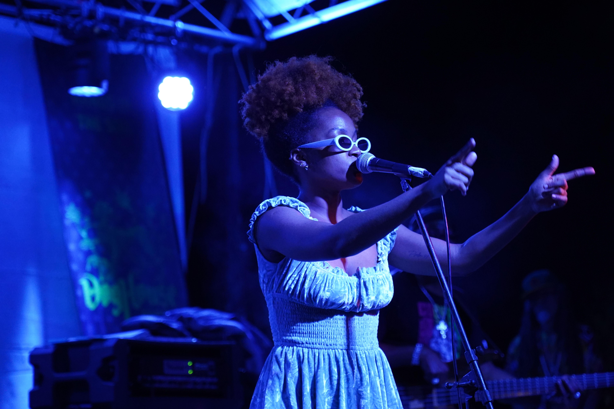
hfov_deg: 19.5
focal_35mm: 105
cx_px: 307
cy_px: 204
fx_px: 1791
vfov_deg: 13.0
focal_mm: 105
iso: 5000
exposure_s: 1/160
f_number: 4
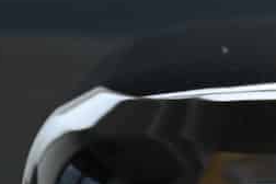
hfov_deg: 7.4
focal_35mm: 273
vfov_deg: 5.0
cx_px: 379
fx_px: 2093
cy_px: 323
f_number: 2.8
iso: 79
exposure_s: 1/320
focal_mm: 43
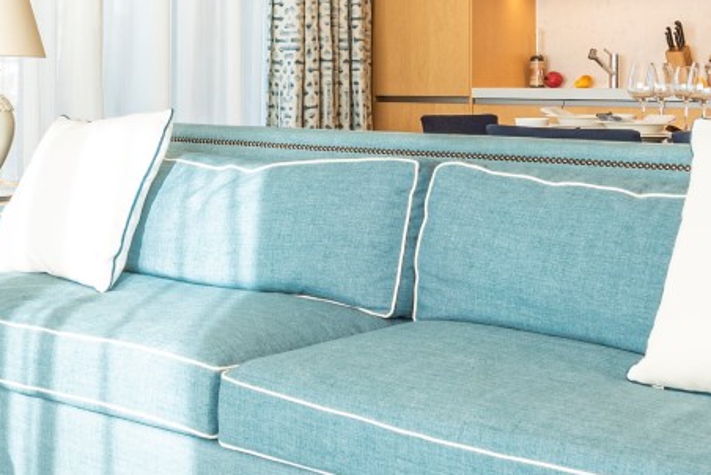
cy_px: 69
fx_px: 1285
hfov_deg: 30.0
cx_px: 109
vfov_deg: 20.6
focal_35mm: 65
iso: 50
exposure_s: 1/40
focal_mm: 14
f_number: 6.3
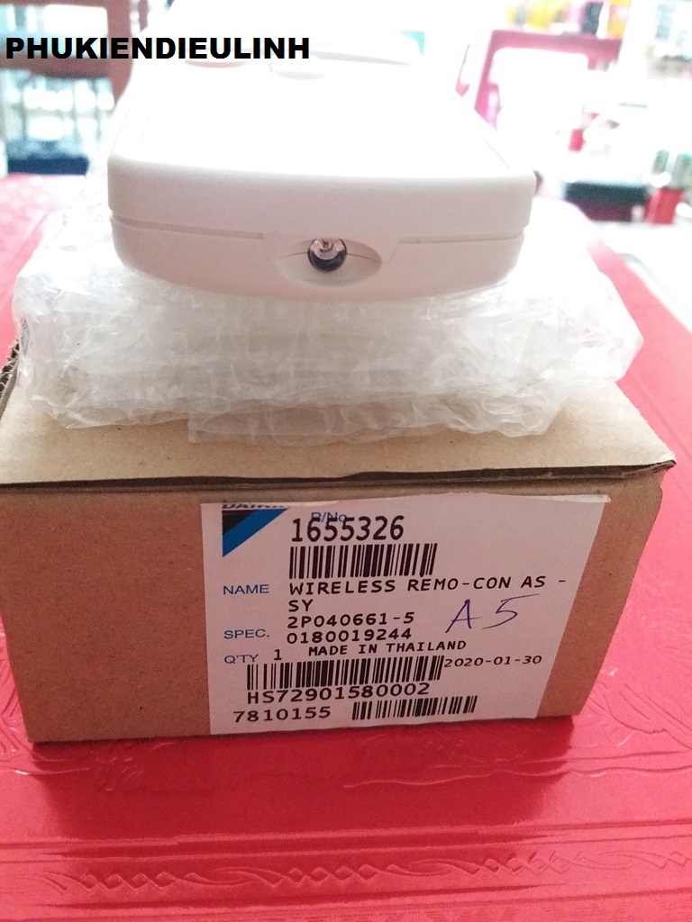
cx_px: 346
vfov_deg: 65.3
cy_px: 461
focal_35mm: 27
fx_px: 720
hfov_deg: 51.4
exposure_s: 1/17
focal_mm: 3.7
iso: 640
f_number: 1.9
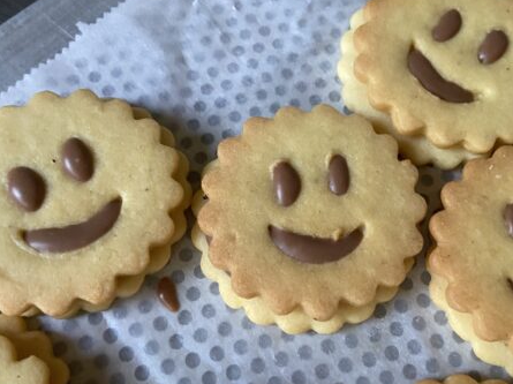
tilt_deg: -68.9
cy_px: 183
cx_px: 308
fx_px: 578
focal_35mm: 39
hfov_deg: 47.6
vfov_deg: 36.8
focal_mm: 4.25
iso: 500
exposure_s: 1/60
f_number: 1.8
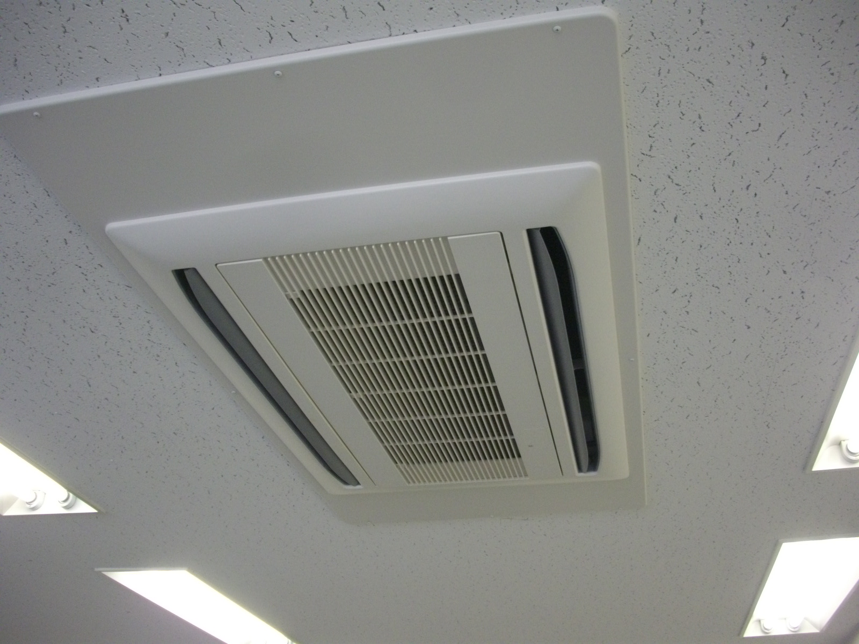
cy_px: 322
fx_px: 918
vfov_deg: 38.7
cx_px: 430
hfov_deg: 50.1
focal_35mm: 37
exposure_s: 1/100
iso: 200
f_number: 2.8
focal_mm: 6.2
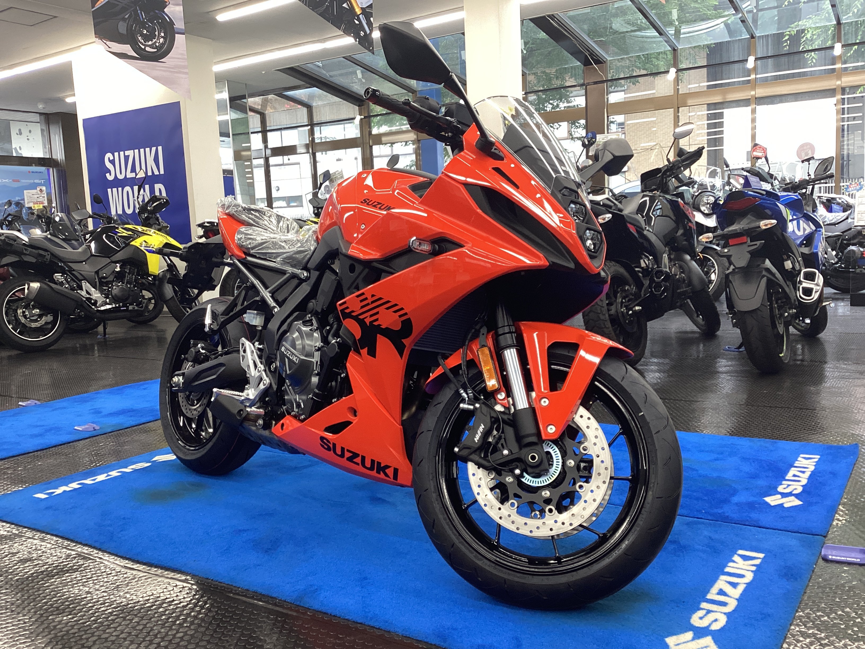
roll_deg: +4.0
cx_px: 432
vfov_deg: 45.4
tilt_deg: -7.1
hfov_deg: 58.4
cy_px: 324
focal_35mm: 31
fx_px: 775
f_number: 2.4
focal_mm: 3.3
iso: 80
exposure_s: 1/60
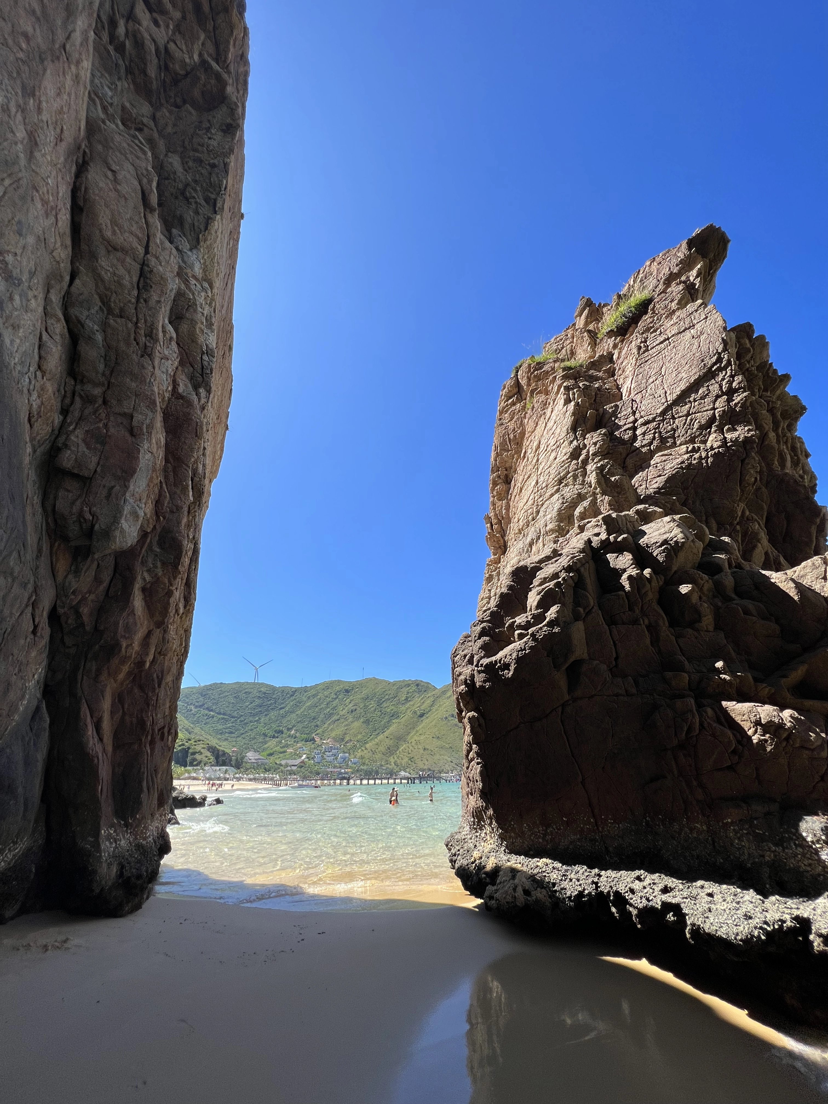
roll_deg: +2.7
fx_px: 415
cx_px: 414
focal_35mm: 13
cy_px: 552
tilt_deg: +26.9
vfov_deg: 106.2
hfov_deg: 89.9
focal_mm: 1.57
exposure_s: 1/1393
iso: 32
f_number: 1.8
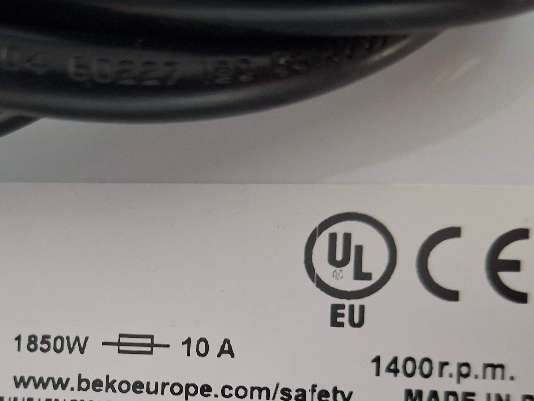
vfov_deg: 30.3
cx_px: 158
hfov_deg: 40.5
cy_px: 352
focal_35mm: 46
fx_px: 710
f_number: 1.8
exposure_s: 1/25
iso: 800
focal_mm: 5.54
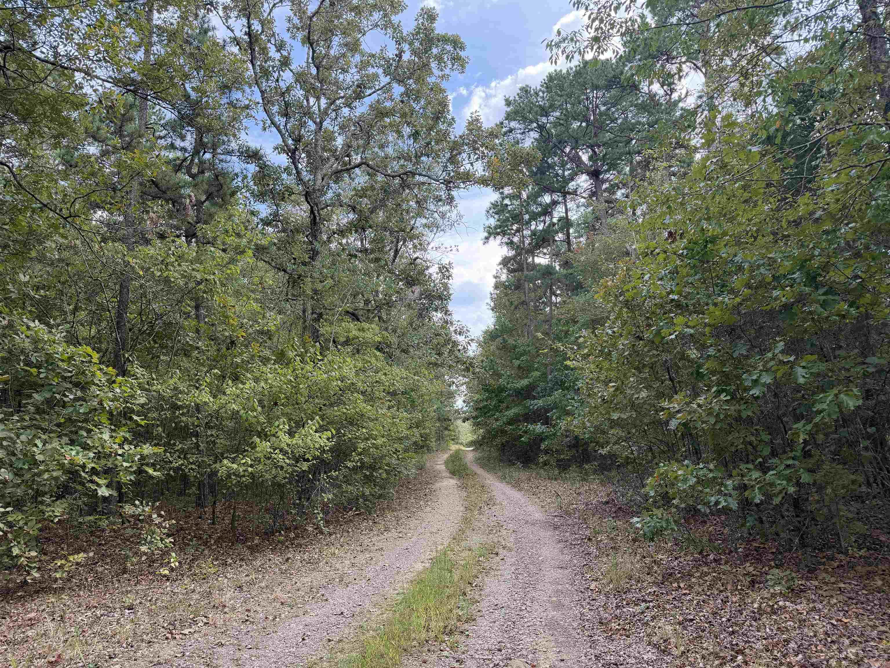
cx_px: 445
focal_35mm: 24
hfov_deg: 71.6
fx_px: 617
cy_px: 334
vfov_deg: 56.8
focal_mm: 6.76
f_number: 1.78
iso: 100
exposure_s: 1/580
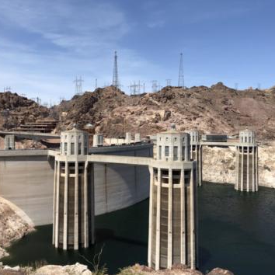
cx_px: 124
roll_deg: -1.2
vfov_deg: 47.2
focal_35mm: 35
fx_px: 315
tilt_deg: -1.9
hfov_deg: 47.1
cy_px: 132
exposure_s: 1/2404
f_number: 1.8
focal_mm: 3.99
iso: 20
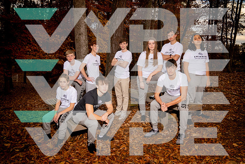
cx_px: 122
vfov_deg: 46.4
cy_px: 82
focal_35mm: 28
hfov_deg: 65.5
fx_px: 191
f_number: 8
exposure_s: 1/250
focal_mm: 28
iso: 125
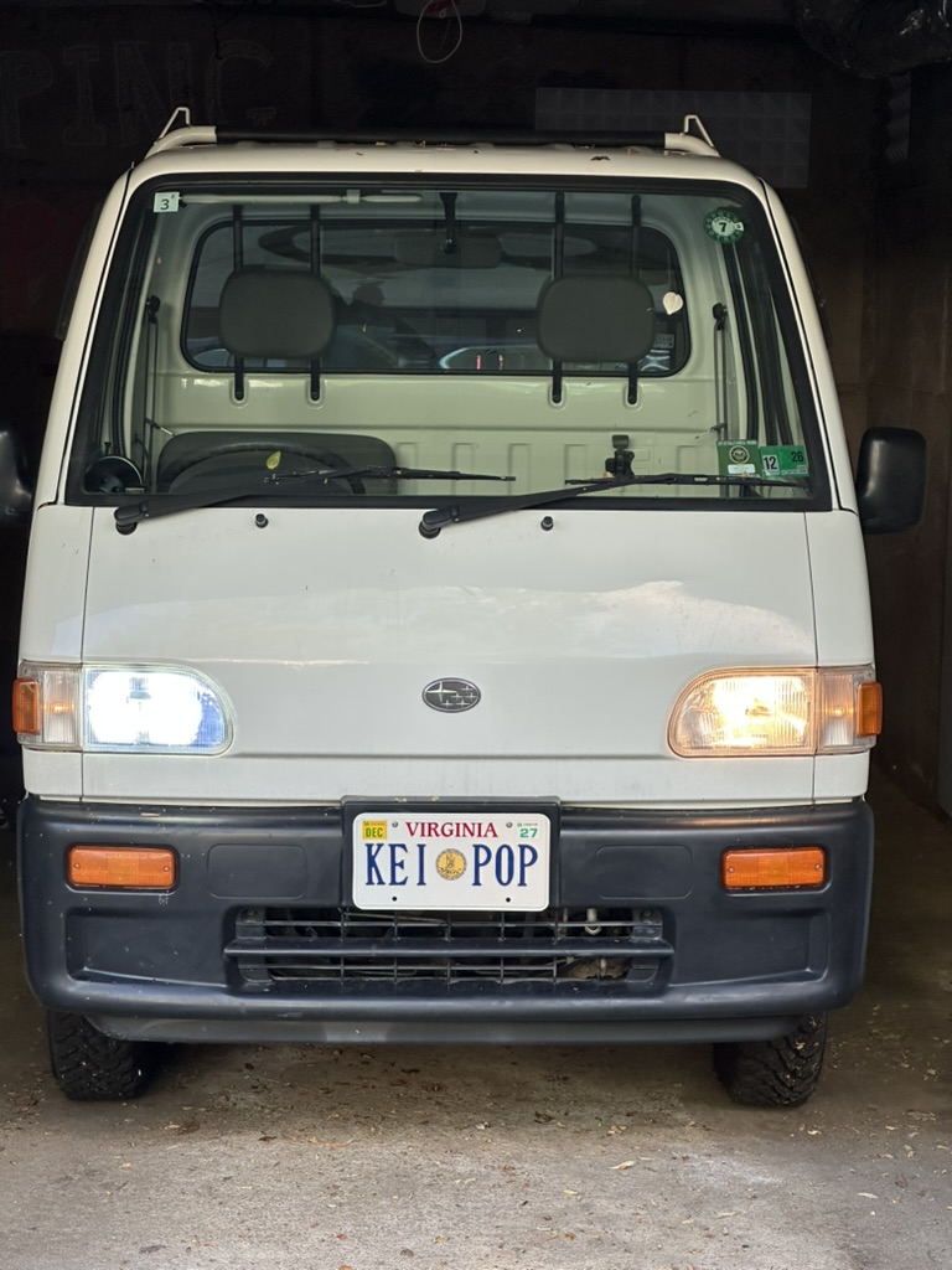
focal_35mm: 77
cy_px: 635
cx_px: 476
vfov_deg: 25.3
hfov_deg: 19.1
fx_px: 2824
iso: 100
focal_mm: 9
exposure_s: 1/99
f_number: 2.8
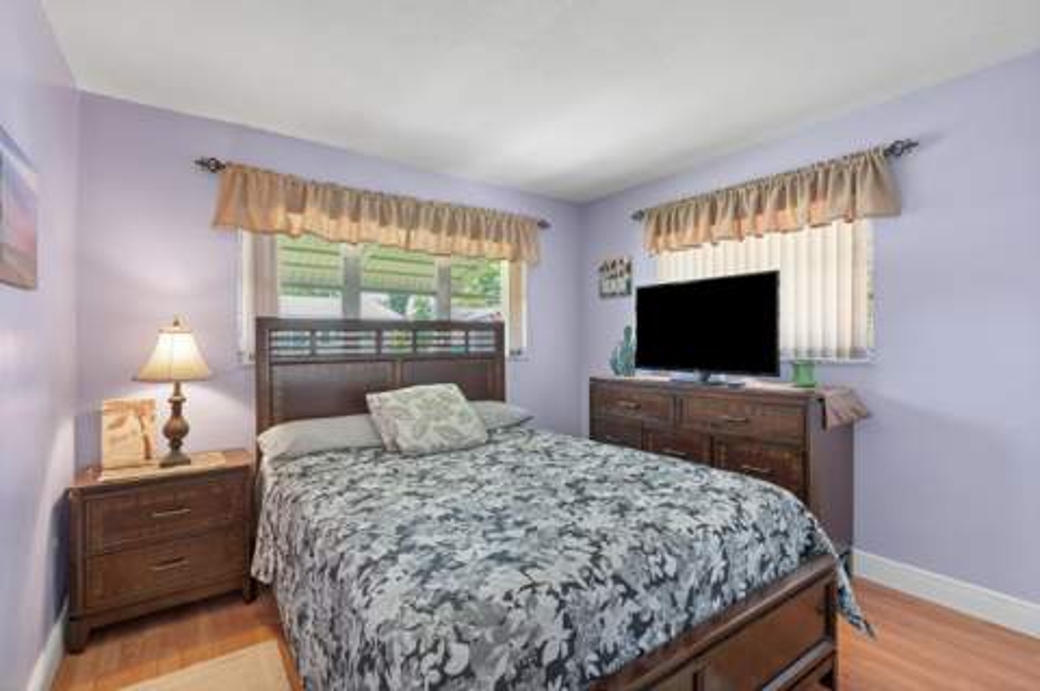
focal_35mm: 16
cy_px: 346
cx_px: 520
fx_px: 462
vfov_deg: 73.6
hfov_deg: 96.8
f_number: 11
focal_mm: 16
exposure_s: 1/1.67
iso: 500
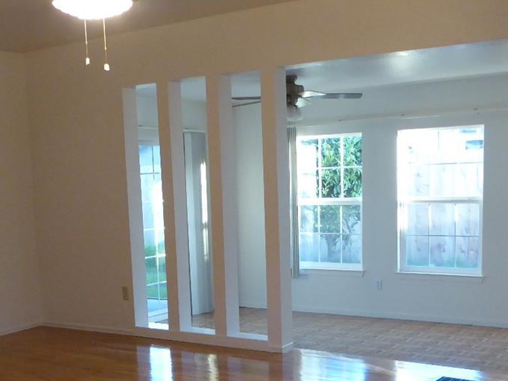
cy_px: 299
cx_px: 179
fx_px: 807
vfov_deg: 26.1
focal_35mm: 55
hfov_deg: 34.7
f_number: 3.3
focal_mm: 4.3
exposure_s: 1/40
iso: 400
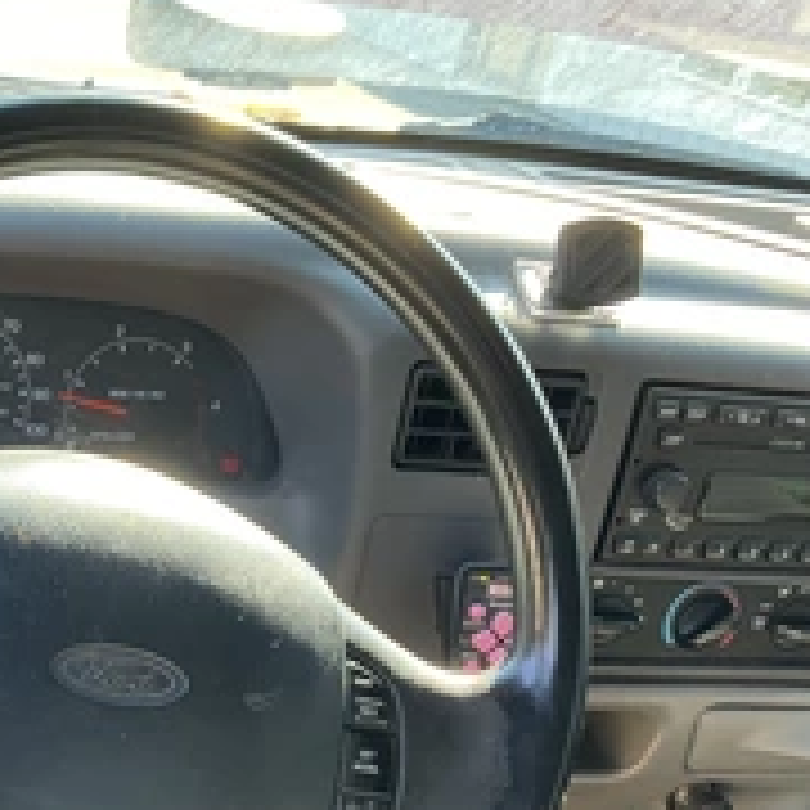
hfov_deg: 28.9
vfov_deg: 29.3
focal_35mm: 57
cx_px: 86
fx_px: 1509
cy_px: 652
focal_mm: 3
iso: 64
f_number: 1.8
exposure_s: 1/102
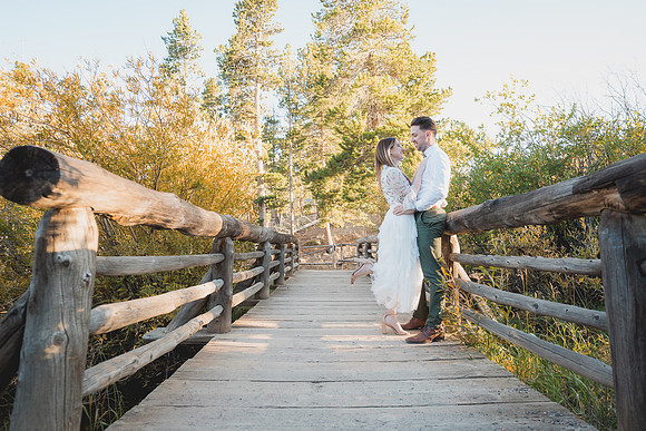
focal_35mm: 19
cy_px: 216
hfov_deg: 87.6
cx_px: 323
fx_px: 337
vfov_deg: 65.3
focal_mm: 18
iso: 200
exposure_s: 1/125
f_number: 2.8
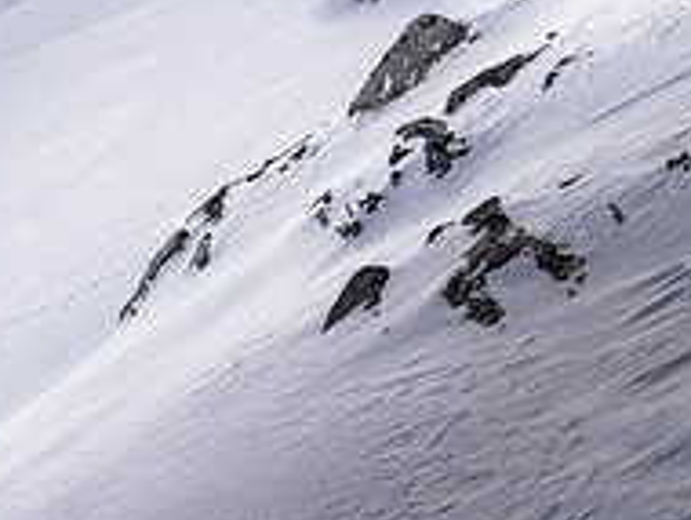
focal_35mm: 205
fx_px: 4097
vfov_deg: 7.2
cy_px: -96
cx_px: 426
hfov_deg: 9.6
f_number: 11
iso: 200
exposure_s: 1/1000
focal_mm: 70
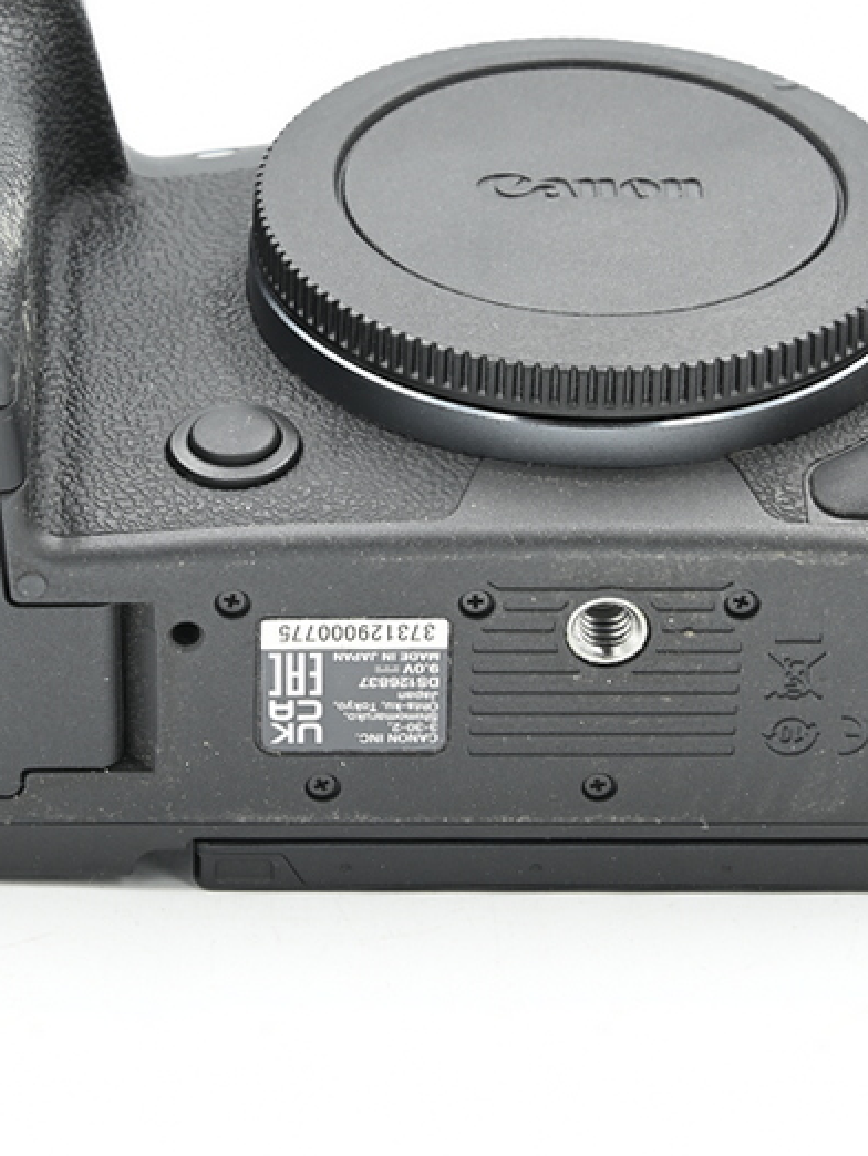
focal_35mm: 134
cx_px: 363
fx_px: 4476
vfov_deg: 14.7
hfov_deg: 11.1
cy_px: 455
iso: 200
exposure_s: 1/13
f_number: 14
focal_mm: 75
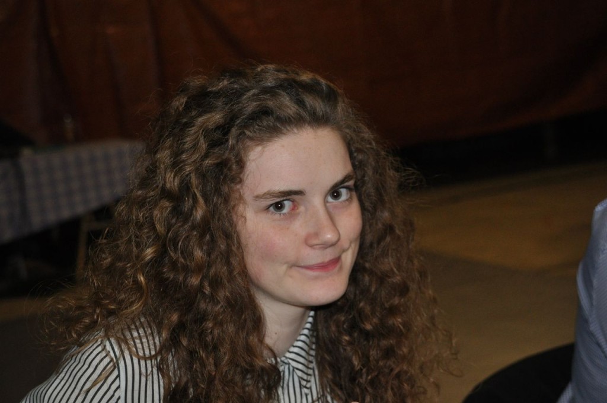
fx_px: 1516
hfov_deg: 22.6
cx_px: 304
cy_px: 202
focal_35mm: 90
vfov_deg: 15.1
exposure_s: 1/60
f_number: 5
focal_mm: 60
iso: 800
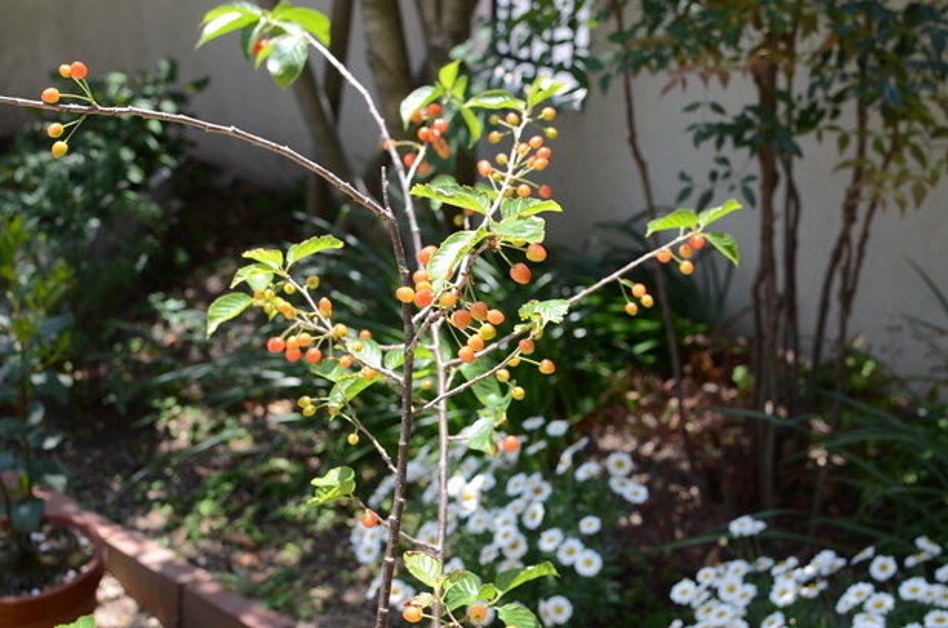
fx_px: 1380
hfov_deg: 37.9
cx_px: 474
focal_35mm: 52
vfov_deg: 25.6
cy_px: 314
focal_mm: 35
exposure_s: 1/200
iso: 100
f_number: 4.5
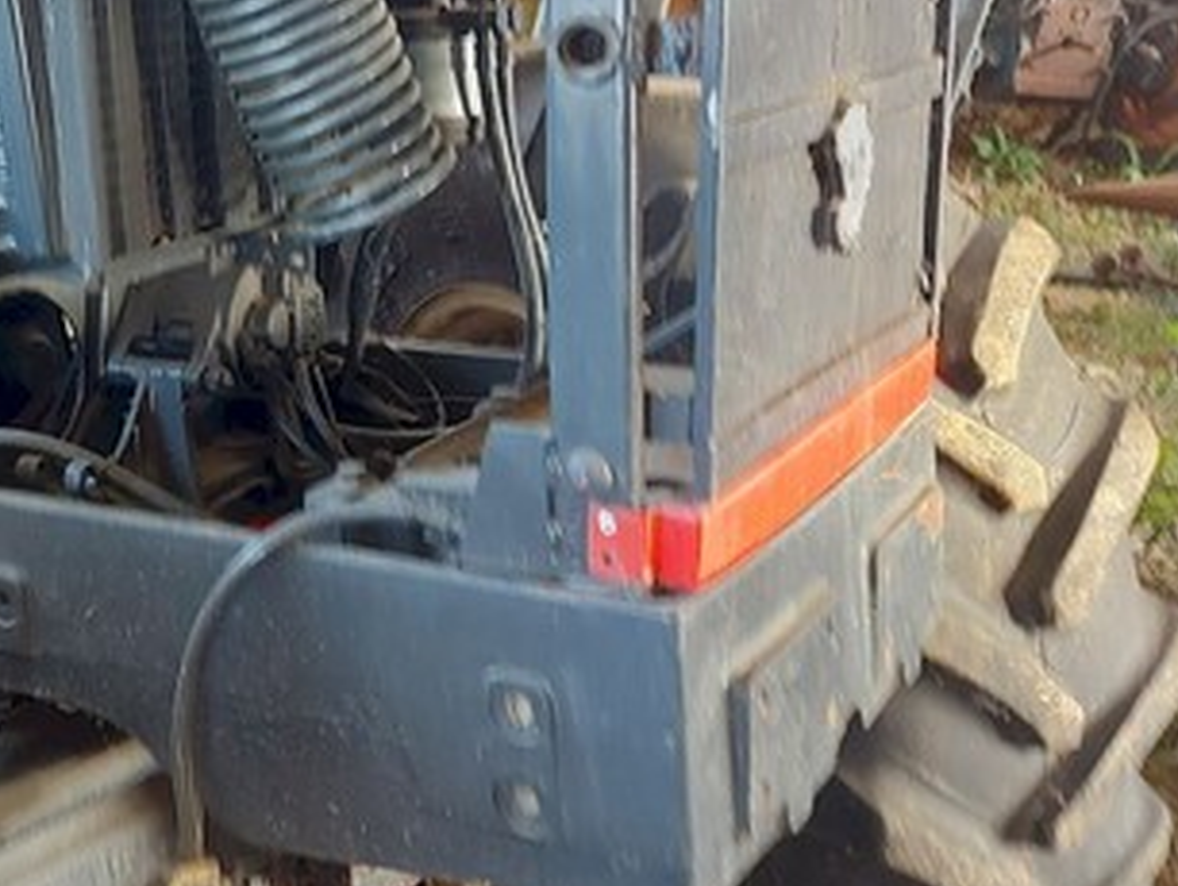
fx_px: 1601
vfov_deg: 30.5
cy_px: 235
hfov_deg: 37.4
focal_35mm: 47
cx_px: 92
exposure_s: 1/40
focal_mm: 5.23
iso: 200
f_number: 1.8
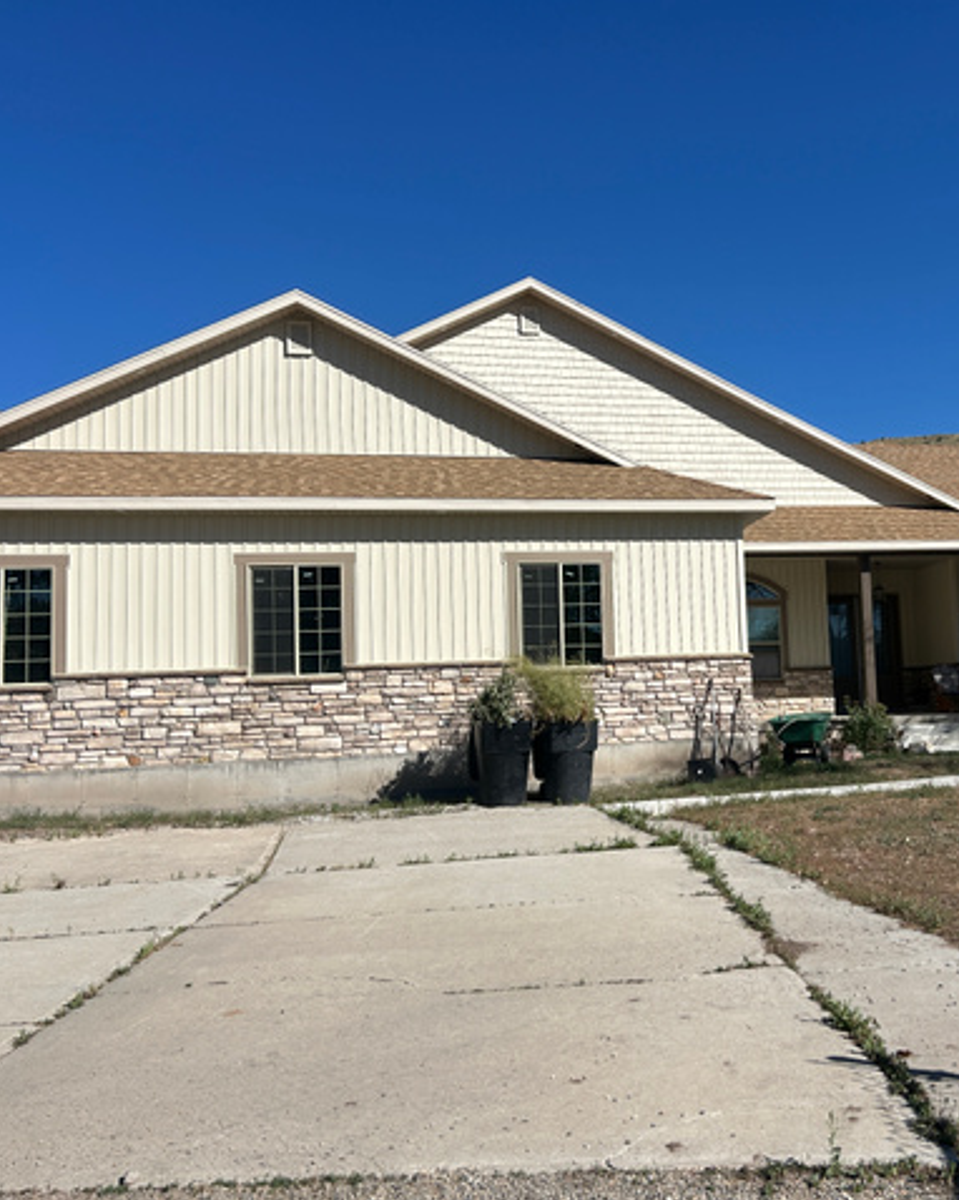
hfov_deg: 42.5
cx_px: 675
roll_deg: +2.0
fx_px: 1207
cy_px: 600
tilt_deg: +4.6
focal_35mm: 34
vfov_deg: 52.9
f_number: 1.5
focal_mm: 5.7
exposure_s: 1/6579
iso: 50
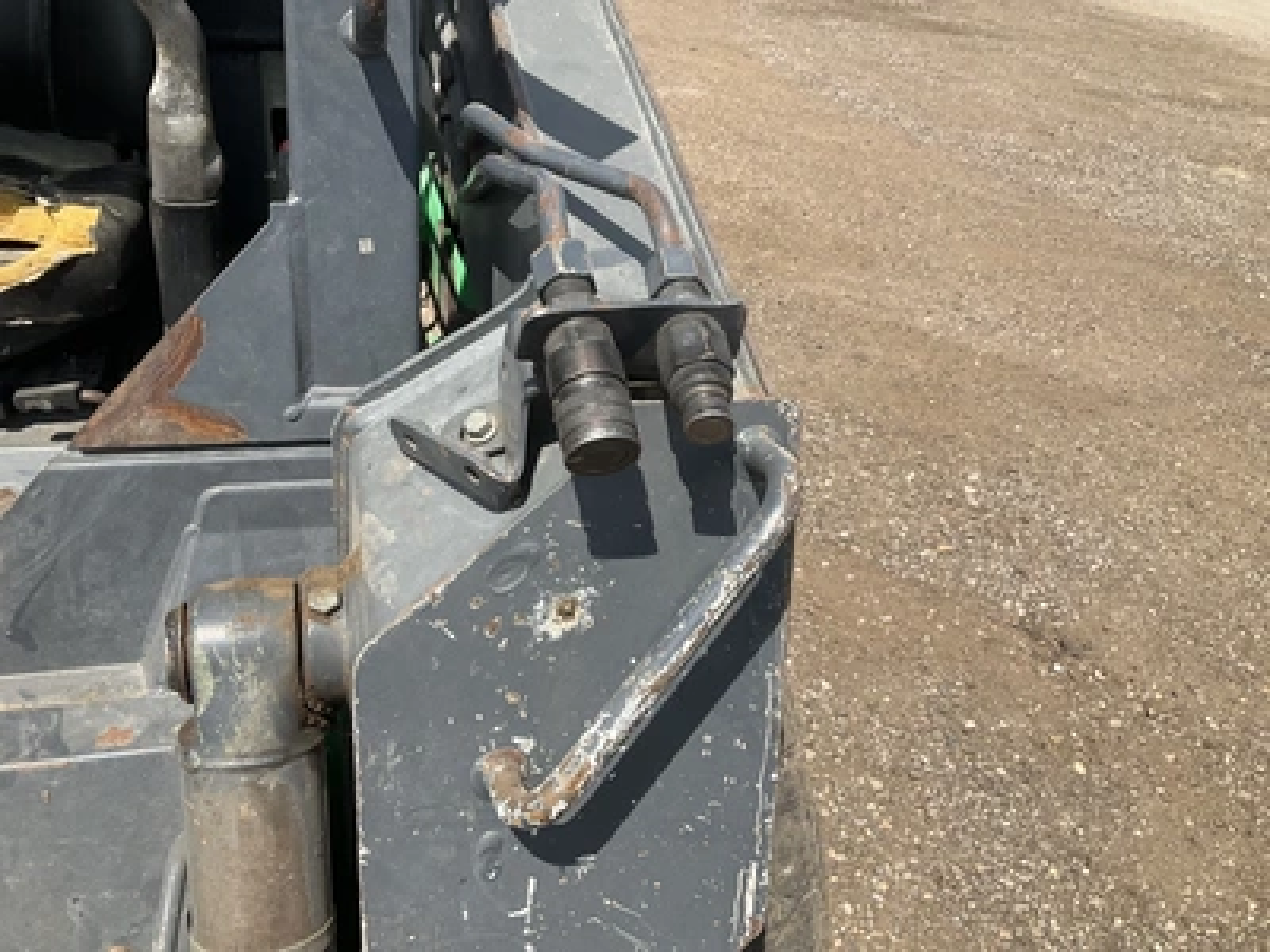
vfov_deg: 48.2
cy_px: 476
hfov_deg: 61.7
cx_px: 635
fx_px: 1064
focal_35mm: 29
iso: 25
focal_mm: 3
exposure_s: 1/1490
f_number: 1.8
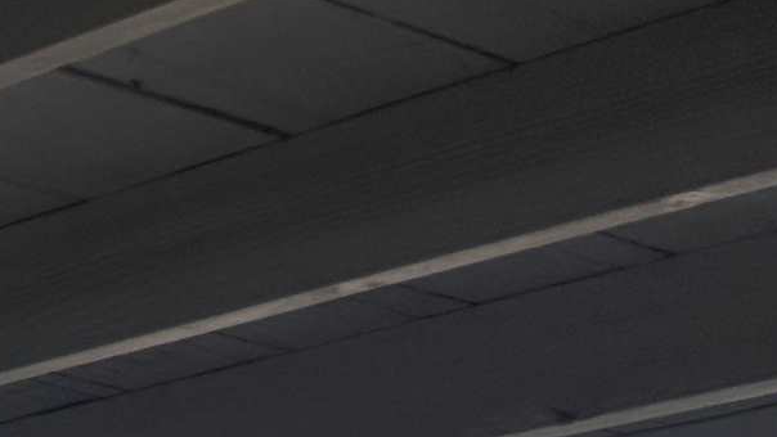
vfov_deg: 7.6
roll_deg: -4.2
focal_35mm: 144
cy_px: 1209
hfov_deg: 12.0
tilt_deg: -5.6
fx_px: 2967
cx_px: -1101
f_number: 1.5
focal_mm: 5.7
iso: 50
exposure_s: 1/2994
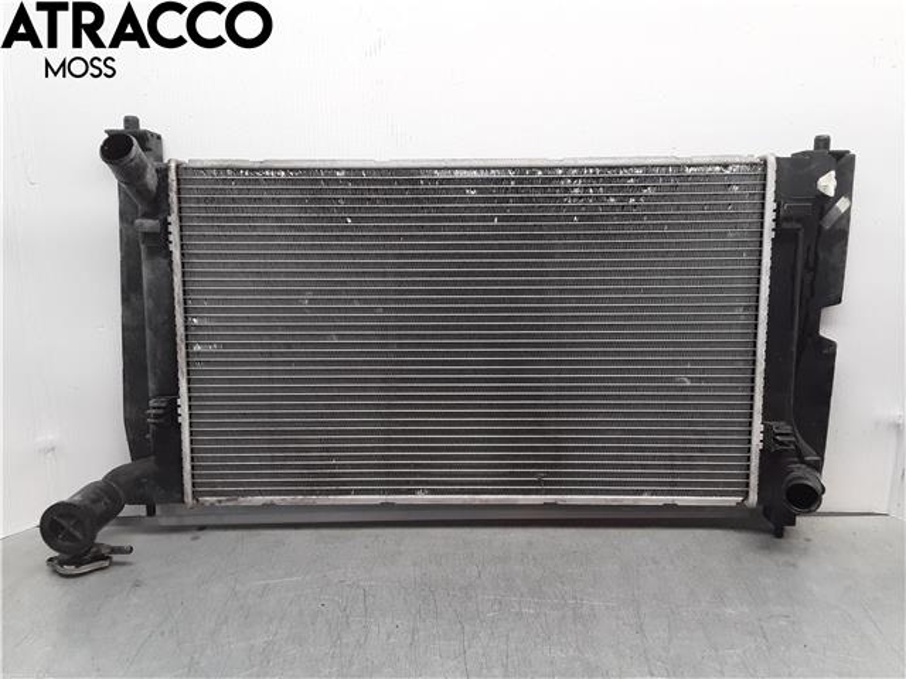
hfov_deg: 63.4
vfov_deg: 49.7
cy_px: 340
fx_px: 733
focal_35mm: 28
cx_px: 453
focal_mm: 2.91
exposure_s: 1/50
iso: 50
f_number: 1.9
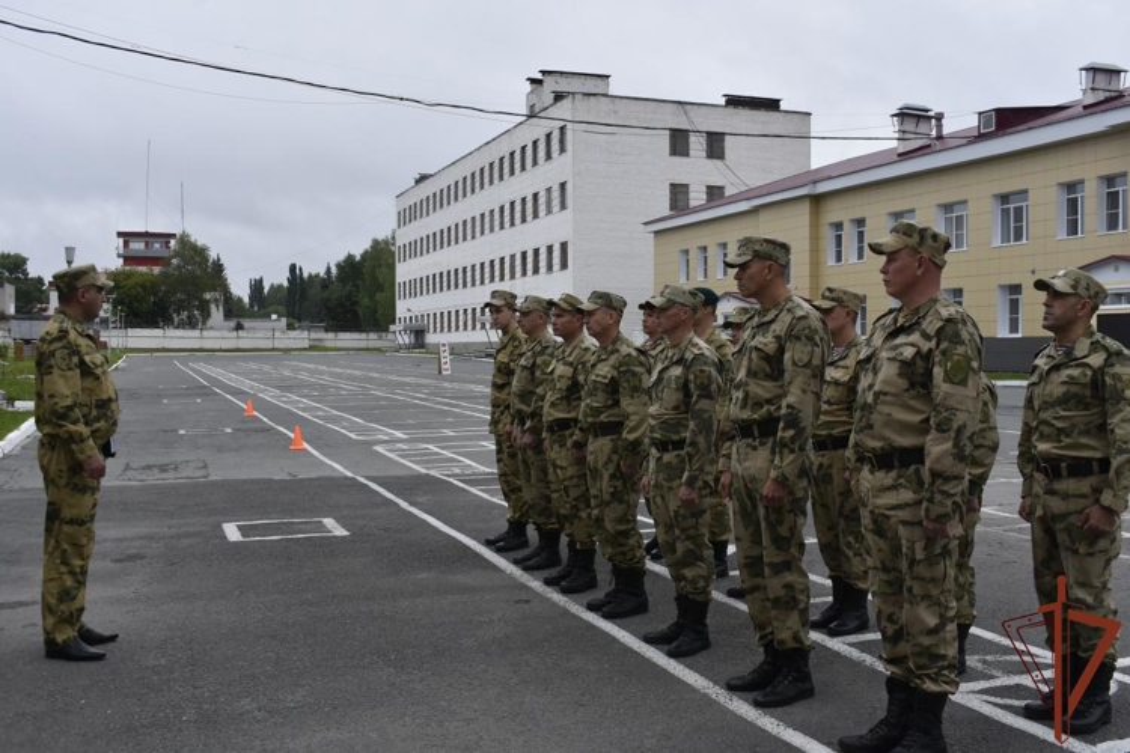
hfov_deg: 53.1
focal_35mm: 36
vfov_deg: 36.9
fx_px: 1130
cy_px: 376
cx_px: 565
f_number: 8
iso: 720
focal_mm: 24
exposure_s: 1/500
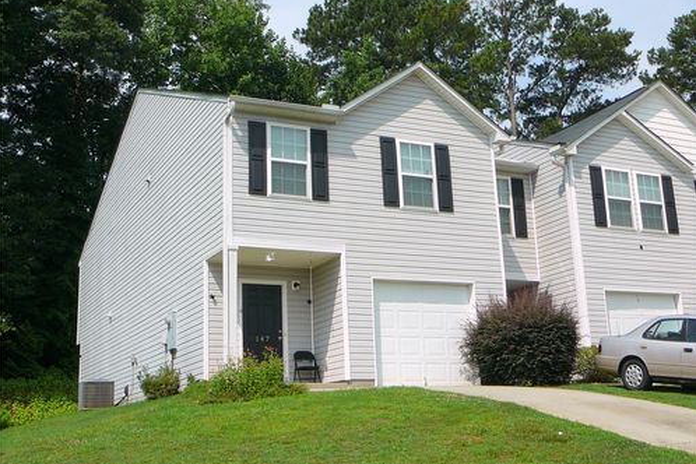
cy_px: 233
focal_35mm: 47
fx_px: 909
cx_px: 348
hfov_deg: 41.9
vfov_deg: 28.6
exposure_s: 1/500
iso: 80
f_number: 5.6
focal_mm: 6.7
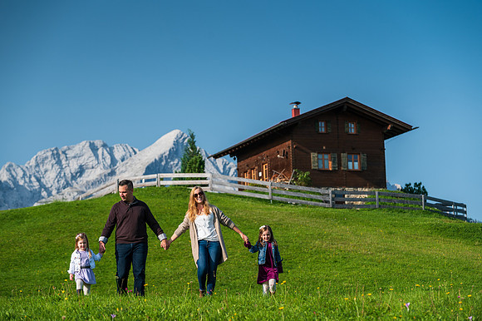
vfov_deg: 13.0
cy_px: 160
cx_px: 241
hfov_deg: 19.5
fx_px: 1405
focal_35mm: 105
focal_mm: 105
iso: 200
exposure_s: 1/400
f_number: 5
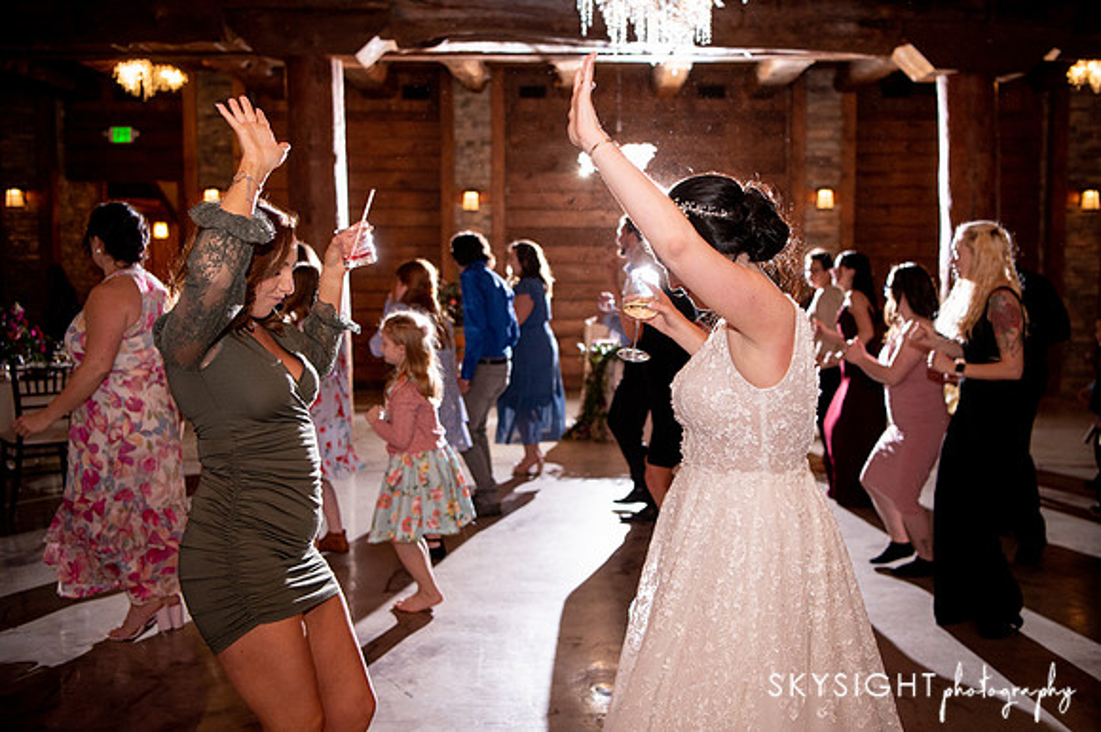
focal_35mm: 36
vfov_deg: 37.2
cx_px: 565
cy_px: 366
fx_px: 1089
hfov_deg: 53.6
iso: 2500
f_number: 2.8
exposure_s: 1/160
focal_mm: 34
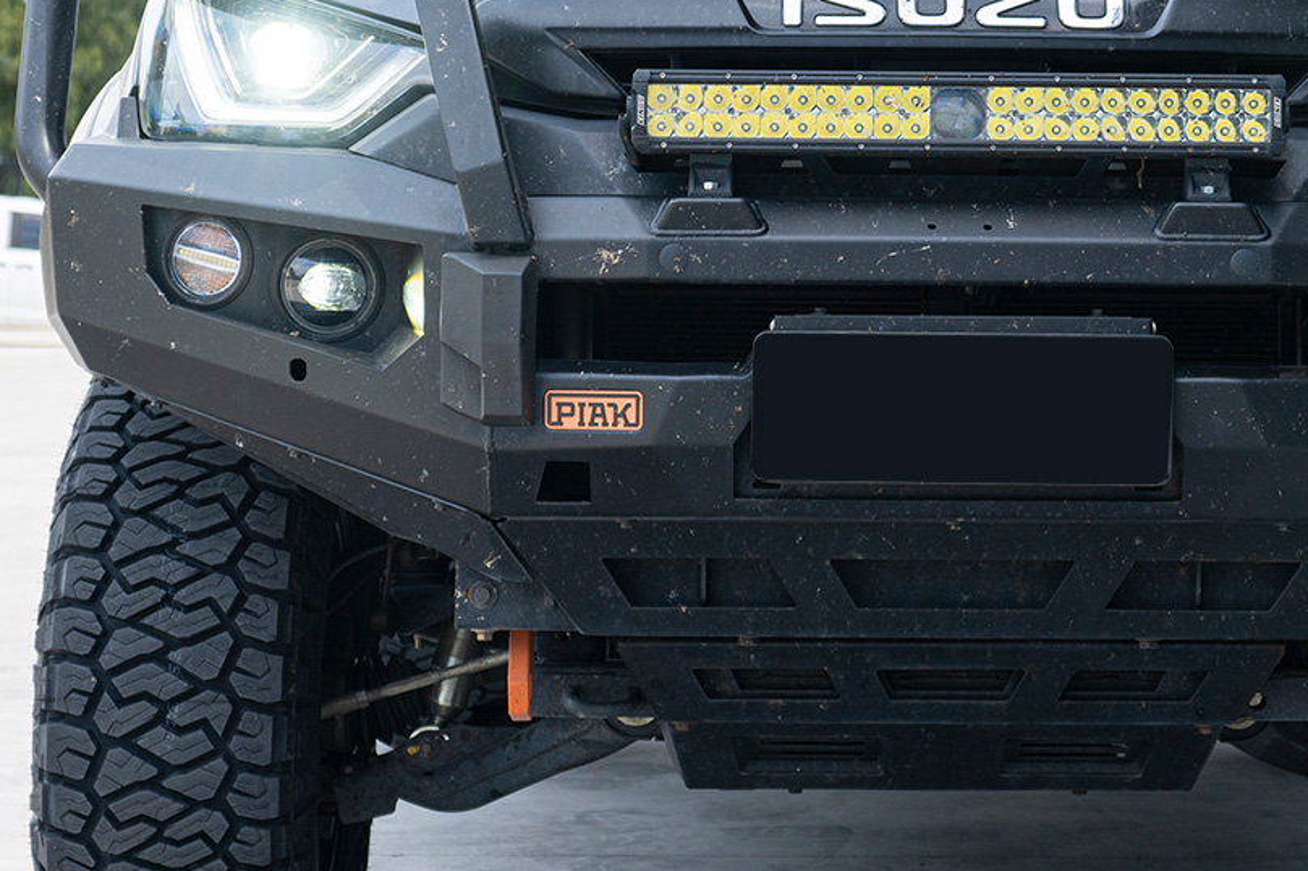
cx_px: 926
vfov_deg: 17.4
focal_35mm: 78
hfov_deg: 25.8
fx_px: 2833
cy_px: 303
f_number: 4
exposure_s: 1/160
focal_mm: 35
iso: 100
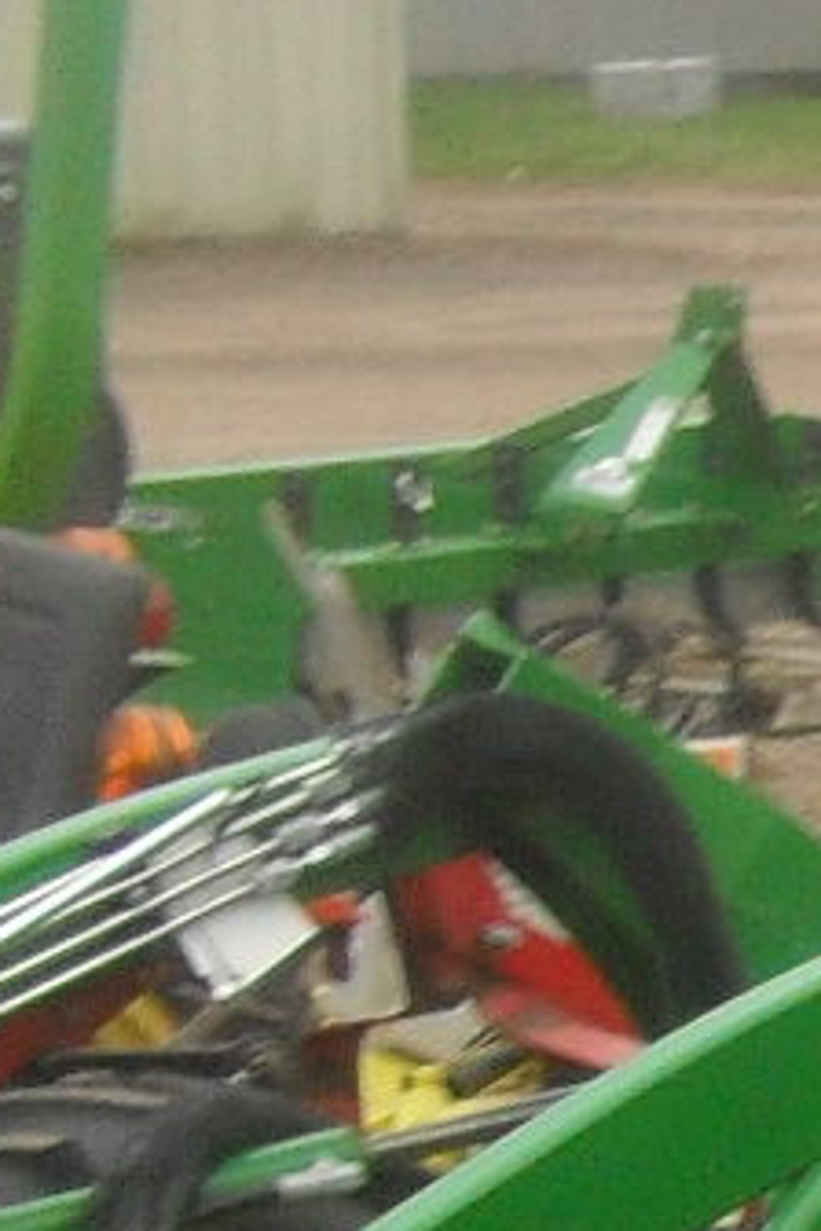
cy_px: 1480
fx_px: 7594
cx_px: 3526
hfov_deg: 5.3
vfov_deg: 9.2
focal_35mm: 222
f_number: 3.2
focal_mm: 6.3
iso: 120
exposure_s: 1/45
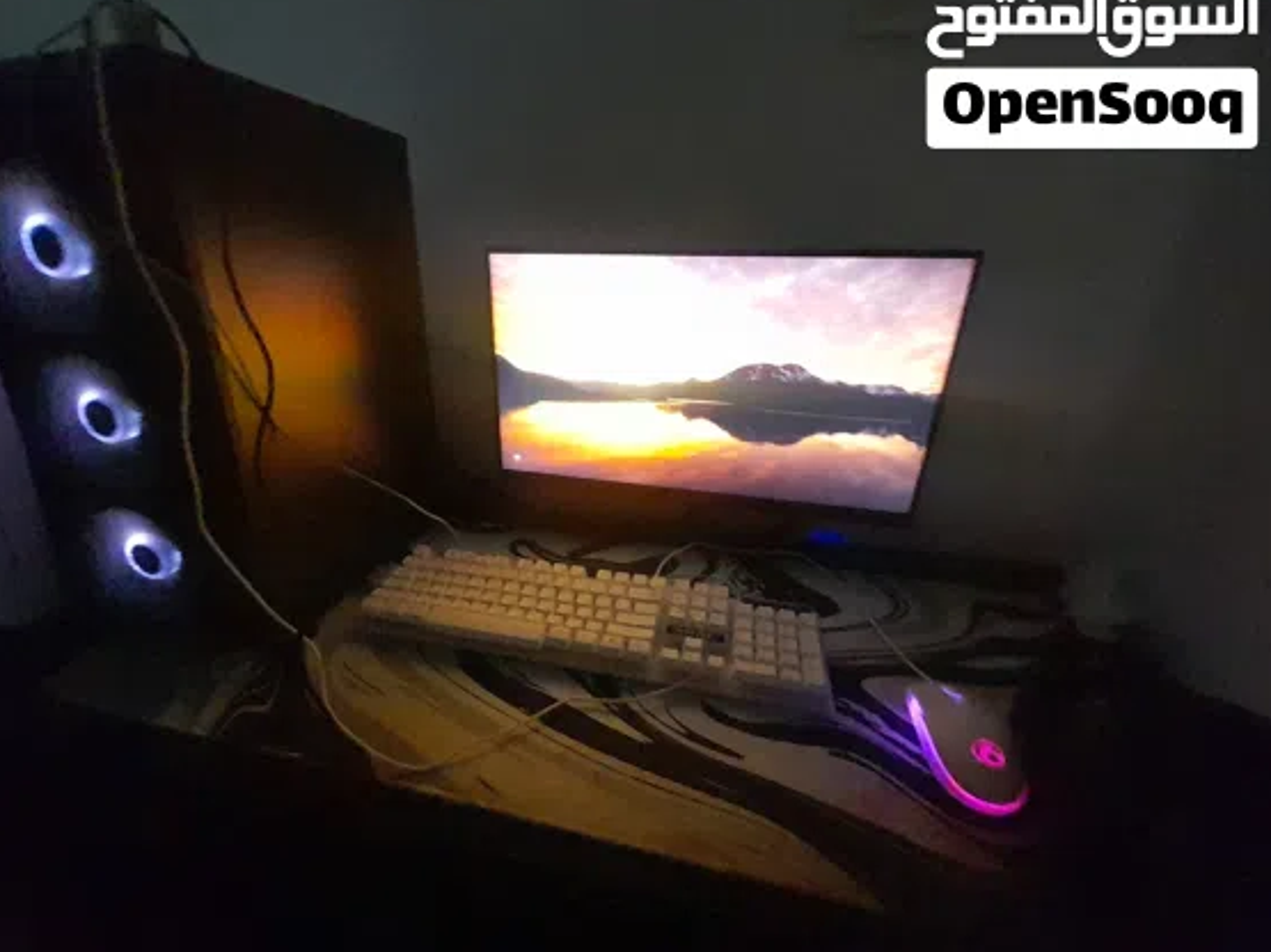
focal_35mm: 15
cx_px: 582
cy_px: 478
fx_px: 551
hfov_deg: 98.0
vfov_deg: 81.7
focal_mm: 1.13
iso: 1000
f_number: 2.2
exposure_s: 1/17
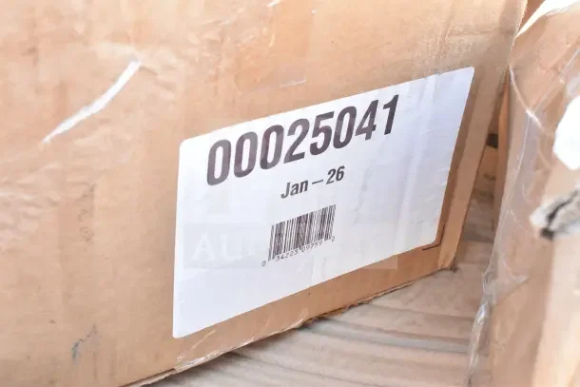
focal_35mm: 48
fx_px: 773
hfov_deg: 41.1
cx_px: 290
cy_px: 194
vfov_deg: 28.1
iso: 6400
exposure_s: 1/640
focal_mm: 32
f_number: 13
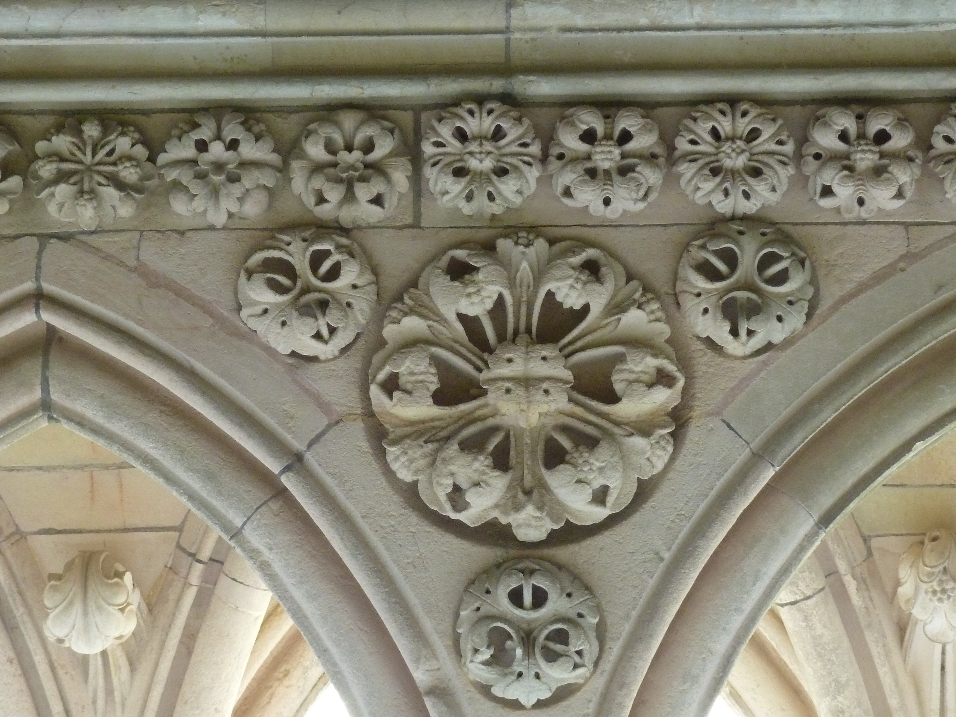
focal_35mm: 82
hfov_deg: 23.8
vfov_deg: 18.0
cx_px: 489
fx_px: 2265
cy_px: 385
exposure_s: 1/20
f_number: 4.1
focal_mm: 11.9
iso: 400
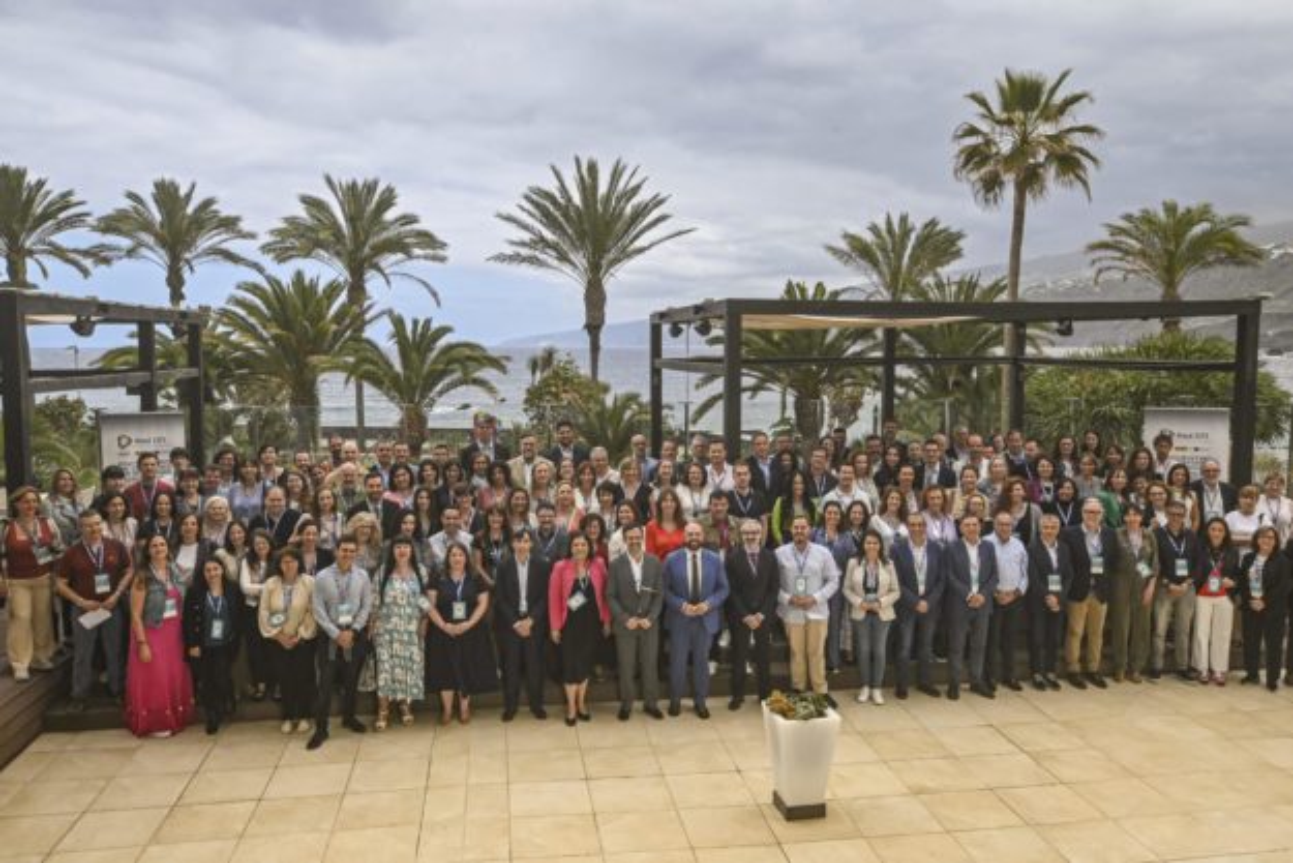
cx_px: 646
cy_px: 432
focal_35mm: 30
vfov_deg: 43.6
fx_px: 1078
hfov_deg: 61.9
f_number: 11
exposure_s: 1/160
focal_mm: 20
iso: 320
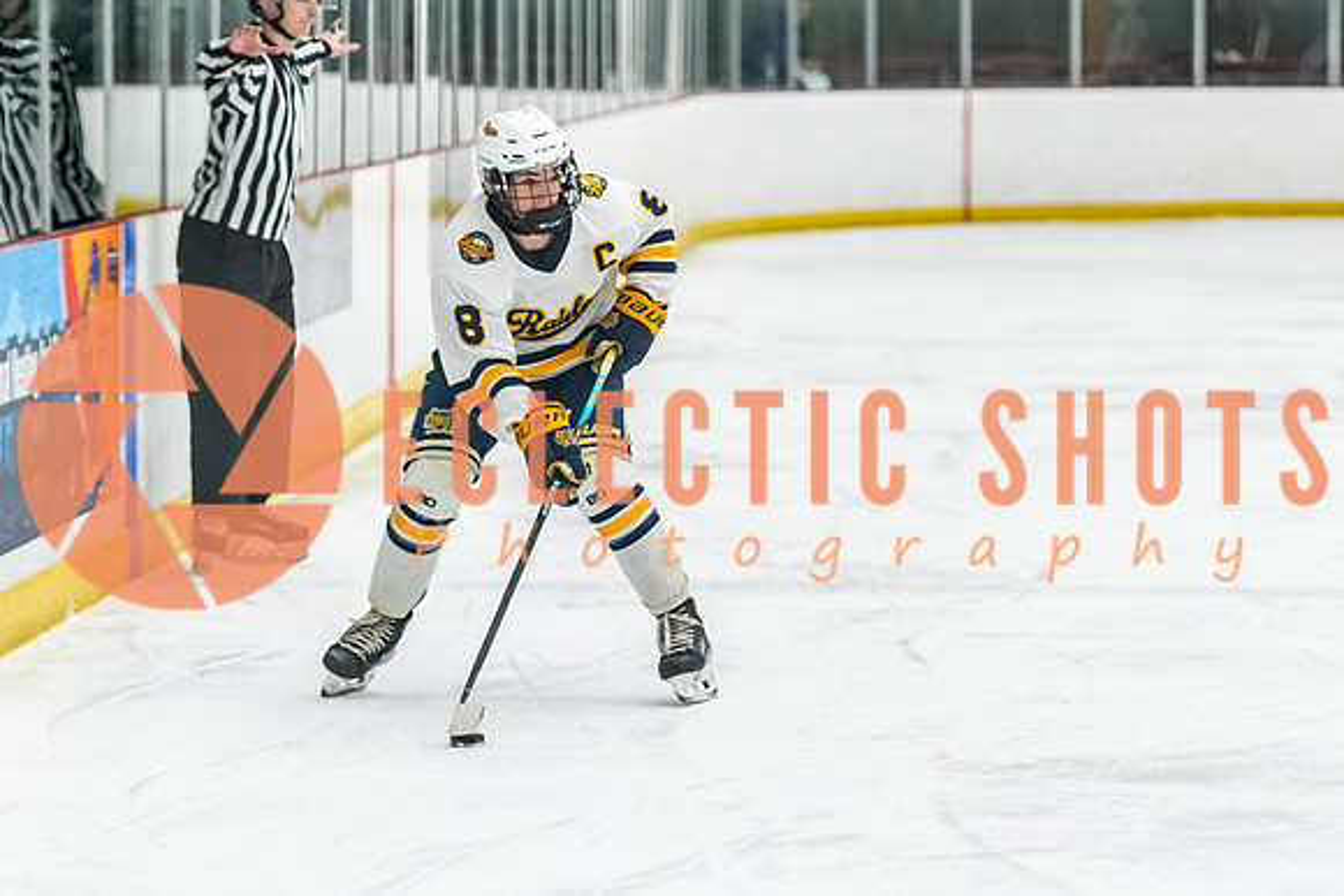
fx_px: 7368
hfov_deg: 10.4
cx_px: 704
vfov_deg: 7.0
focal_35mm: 197
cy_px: 478
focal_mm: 105
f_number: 2.8
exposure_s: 1/800
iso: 3200
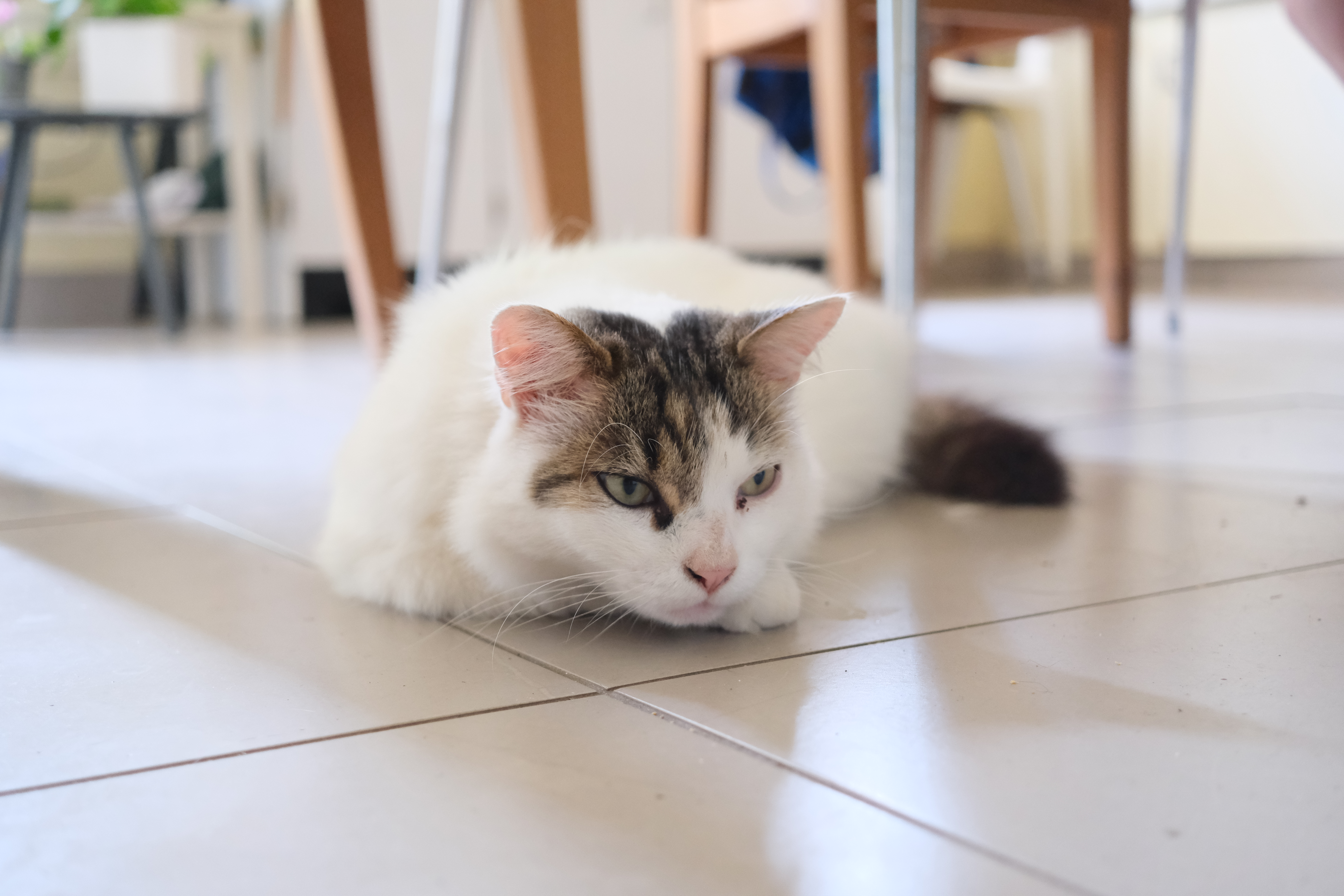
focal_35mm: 41
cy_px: 448
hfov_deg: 47.4
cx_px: 672
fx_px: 1531
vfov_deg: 32.6
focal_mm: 27
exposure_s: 1/42
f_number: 2.8
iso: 3200
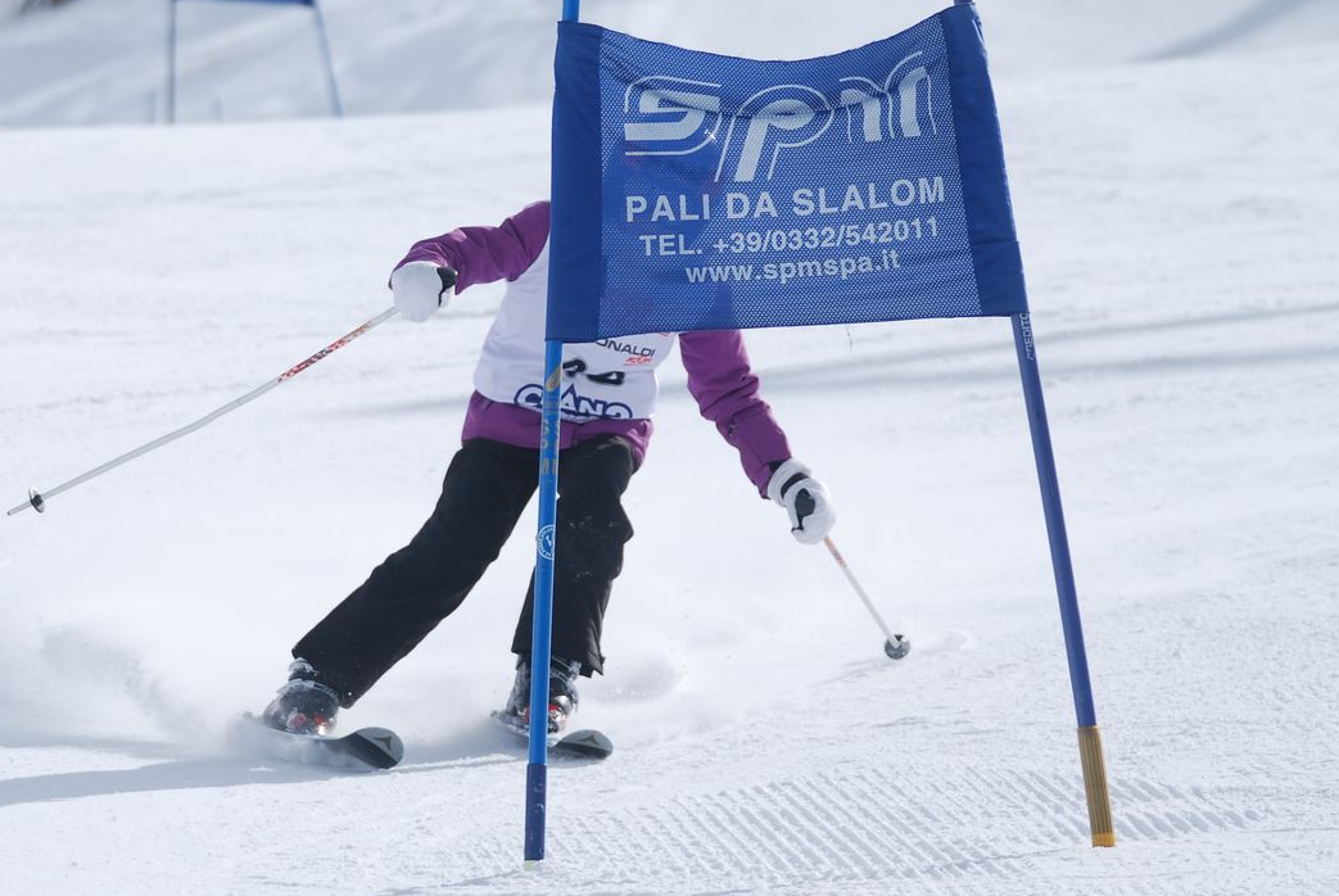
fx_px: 14141
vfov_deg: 3.6
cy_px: 424
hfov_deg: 5.4
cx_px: 399
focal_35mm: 380
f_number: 5.3
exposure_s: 1/1250
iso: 100
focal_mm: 165
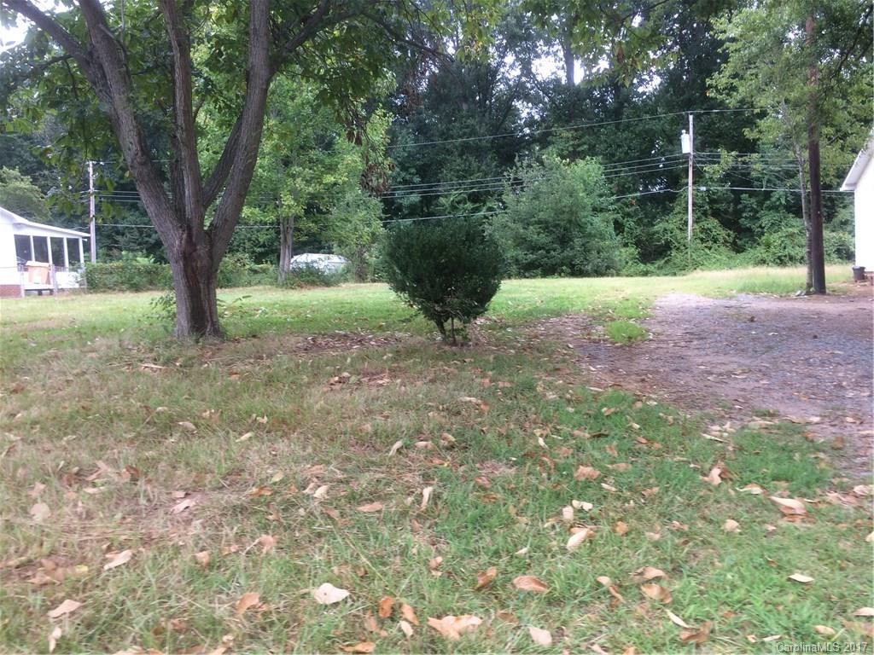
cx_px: 437
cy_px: 328
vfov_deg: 48.2
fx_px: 732
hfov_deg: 61.7
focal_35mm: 29
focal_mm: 4.15
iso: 32
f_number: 2.2
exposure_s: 1/134
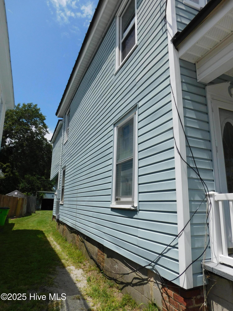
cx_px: 116
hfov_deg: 58.9
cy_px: 156
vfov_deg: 73.9
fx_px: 206
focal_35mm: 23
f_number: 6
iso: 125
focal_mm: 4
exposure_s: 1/800
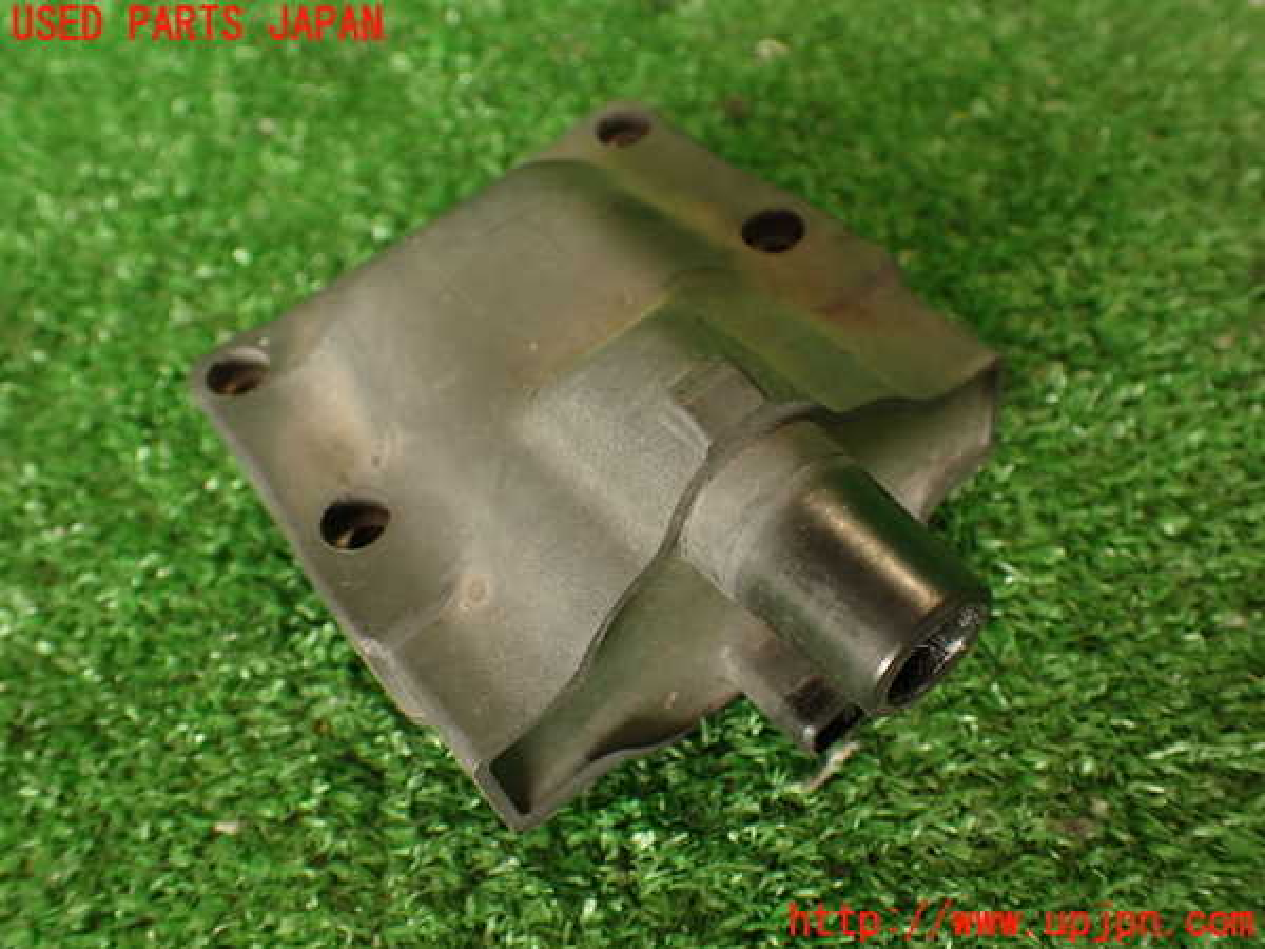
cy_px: 474
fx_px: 1169
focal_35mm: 32
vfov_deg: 44.2
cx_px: 632
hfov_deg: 56.8
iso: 200
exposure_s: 1/60
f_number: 2.4
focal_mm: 5.79
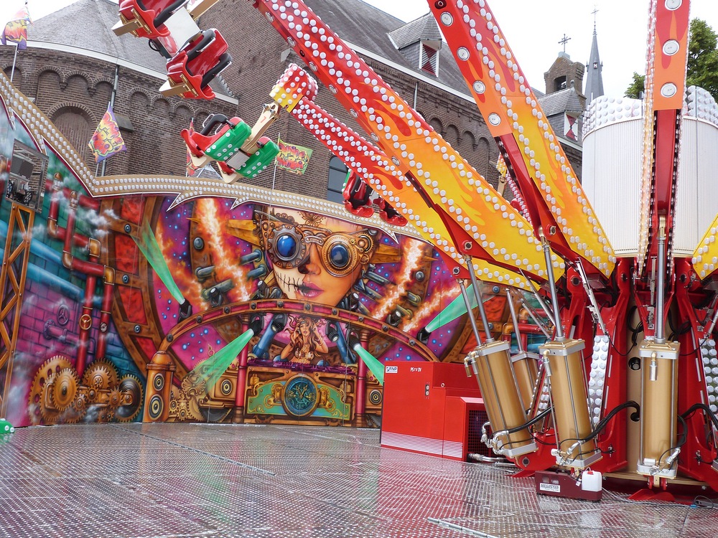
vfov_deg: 41.8
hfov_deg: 54.0
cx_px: 359
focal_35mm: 34
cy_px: 269
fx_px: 705
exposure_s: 1/250
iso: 100
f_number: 4.5
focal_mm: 6.1
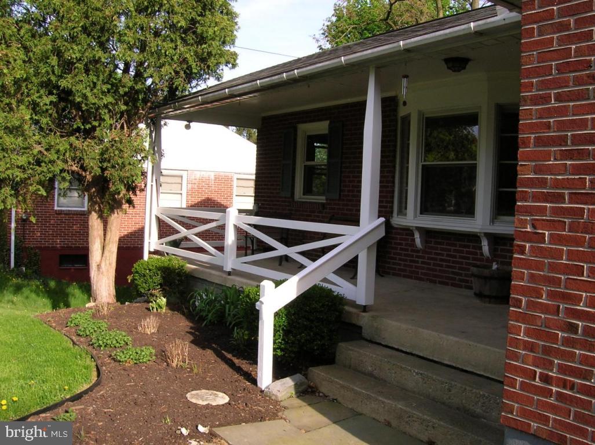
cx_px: 298
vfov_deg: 41.7
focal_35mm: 34
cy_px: 222
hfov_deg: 54.0
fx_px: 584
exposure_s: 1/160
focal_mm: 5.7
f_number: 4.9
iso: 50
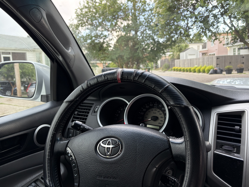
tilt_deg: -8.4
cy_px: 94
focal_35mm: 26
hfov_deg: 67.3
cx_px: 124
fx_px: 187
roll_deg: +3.1
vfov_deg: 53.1
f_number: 1.6
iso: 125
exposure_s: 1/78
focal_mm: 5.96
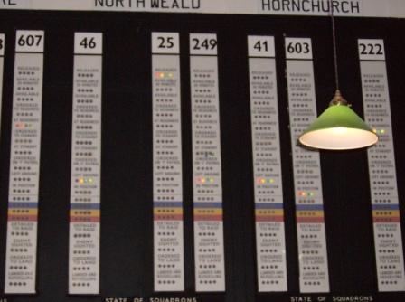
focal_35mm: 70
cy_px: 151
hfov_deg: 27.8
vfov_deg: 20.9
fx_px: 817
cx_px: 202
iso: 200
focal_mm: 11.6
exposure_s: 1/91.3
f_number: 3.7
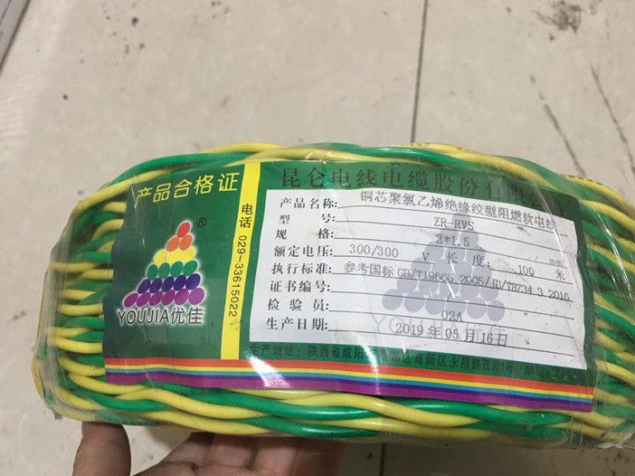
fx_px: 568
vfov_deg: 45.4
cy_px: 252
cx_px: 334
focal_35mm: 31
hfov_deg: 58.3
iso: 64
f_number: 2.2
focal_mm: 4.15
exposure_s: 1/17
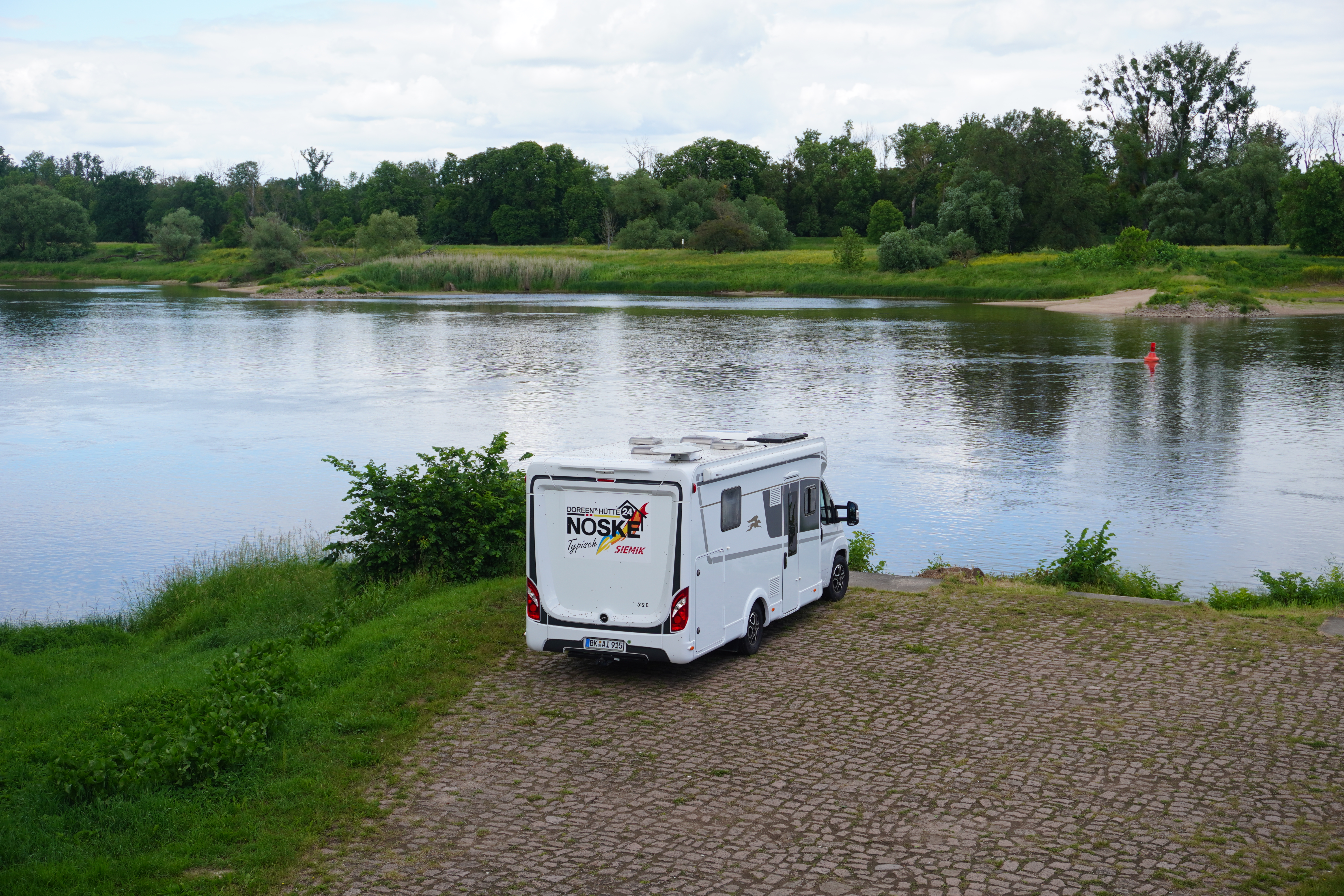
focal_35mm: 46
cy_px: 448
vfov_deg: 28.9
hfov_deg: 42.3
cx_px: 672
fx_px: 1736
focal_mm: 31
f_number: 5.6
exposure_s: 1/320
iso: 100
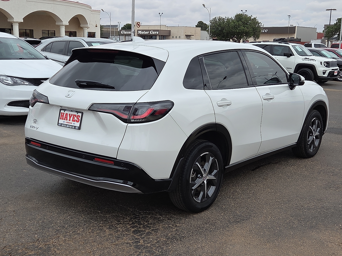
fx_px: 445
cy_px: 128
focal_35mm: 45
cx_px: 171
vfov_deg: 32.2
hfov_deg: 42.1
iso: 76
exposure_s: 1/2000
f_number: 1.8
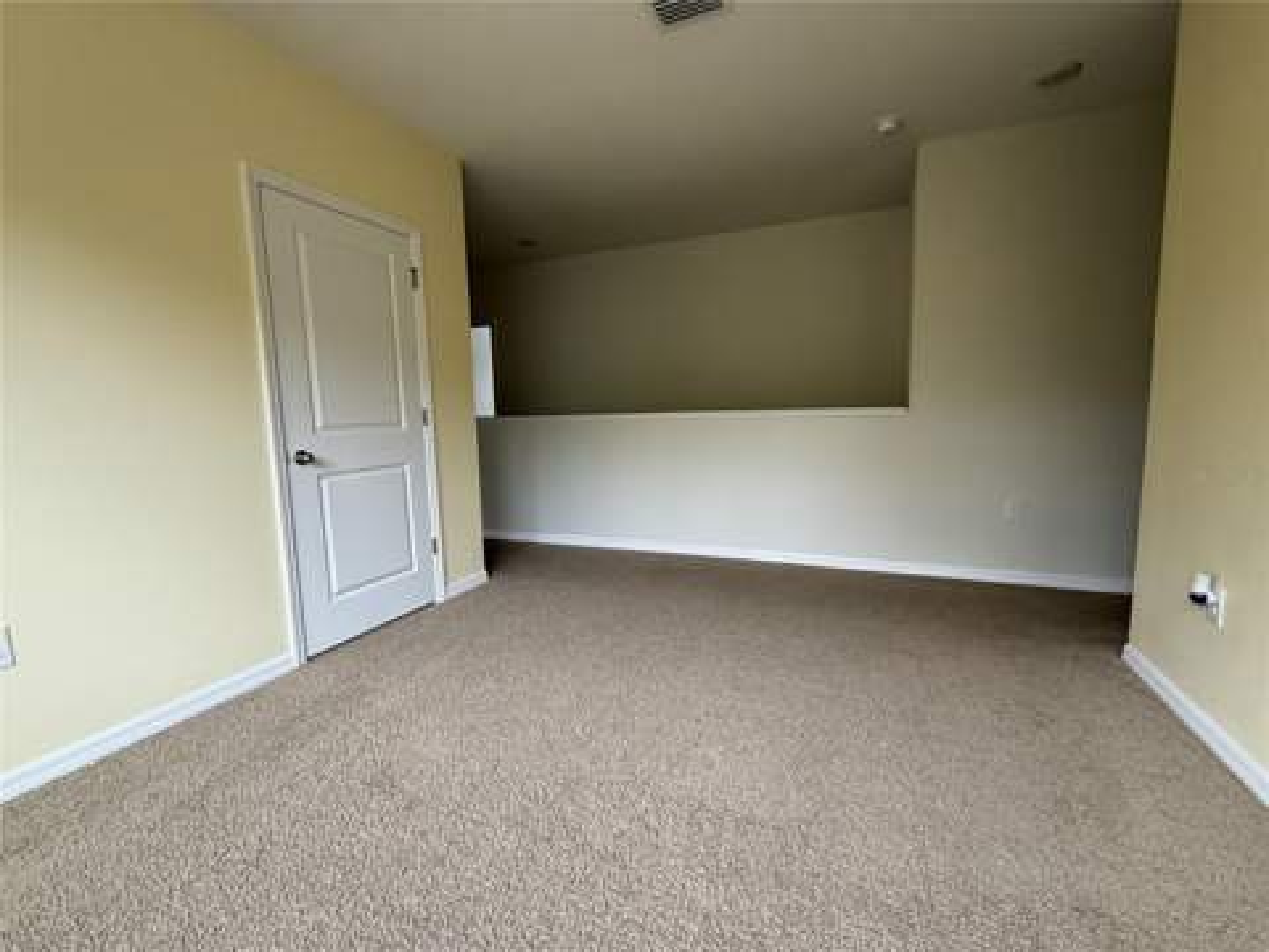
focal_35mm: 14
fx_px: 513
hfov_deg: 102.1
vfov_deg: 85.7
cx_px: 634
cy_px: 476
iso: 200
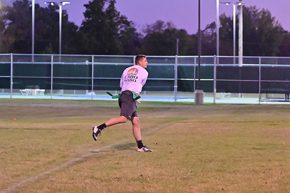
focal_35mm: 157
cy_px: 96
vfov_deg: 8.7
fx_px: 1265
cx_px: 145
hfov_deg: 13.1
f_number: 4
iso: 6400
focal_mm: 105
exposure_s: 1/400
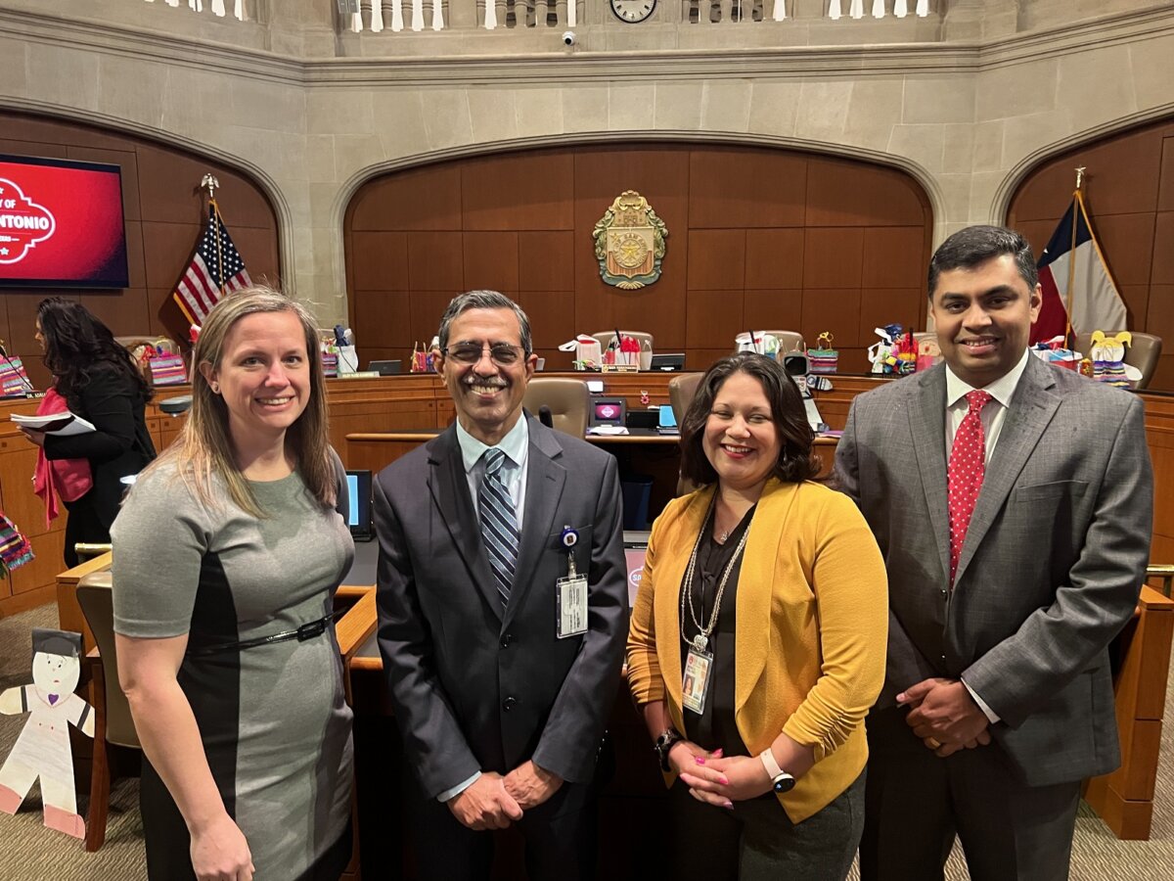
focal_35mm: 26
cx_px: 587
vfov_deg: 53.1
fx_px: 882
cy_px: 440
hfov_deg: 67.3
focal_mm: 5.7
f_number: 1.5
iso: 400
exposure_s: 1/60
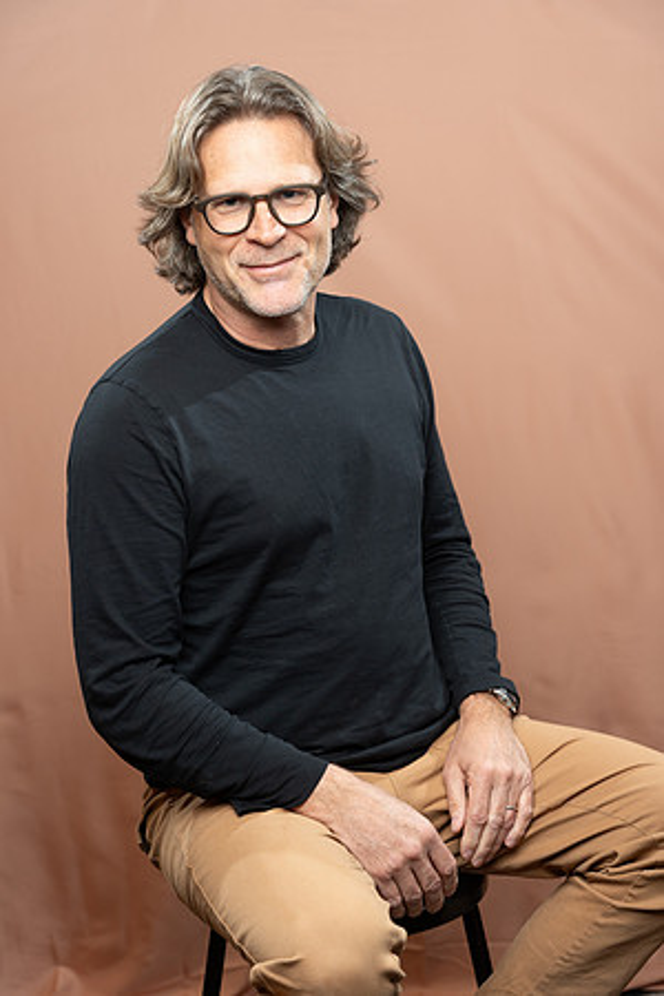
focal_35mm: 61
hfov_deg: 22.3
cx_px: 332
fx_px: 1688
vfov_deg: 32.9
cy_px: 498
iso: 320
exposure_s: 1/160
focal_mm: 61
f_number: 4
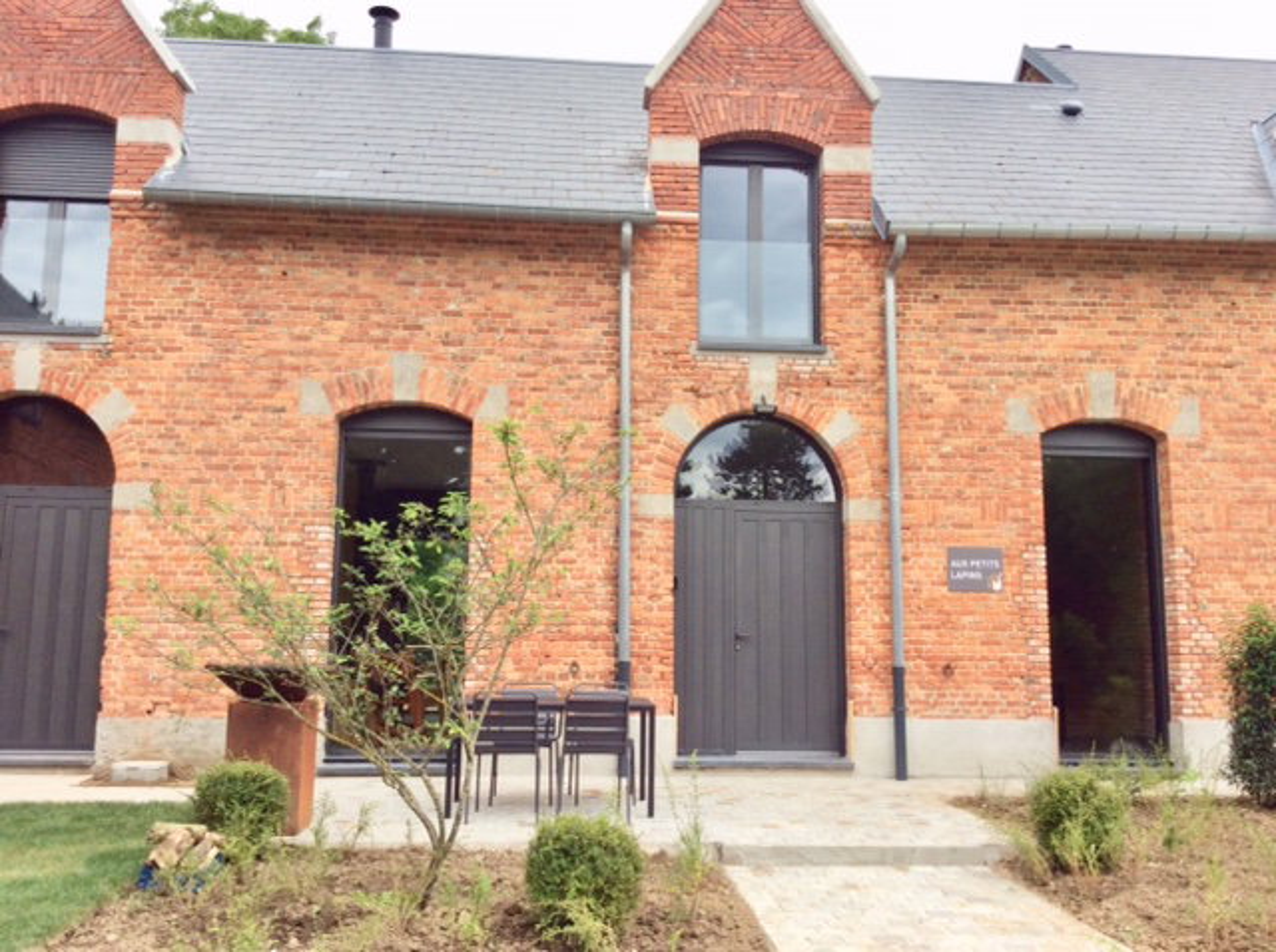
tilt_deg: +7.6
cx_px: 638
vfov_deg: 44.1
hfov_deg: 56.9
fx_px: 1178
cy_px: 476
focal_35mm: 32
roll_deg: +0.5
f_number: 2.4
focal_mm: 3.3
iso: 32
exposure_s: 1/561
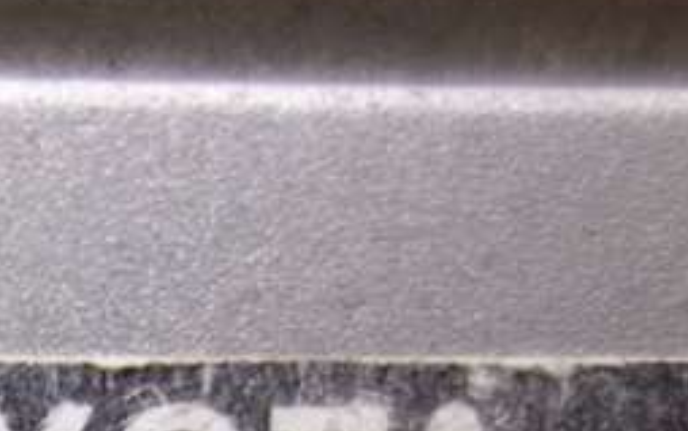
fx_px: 1726
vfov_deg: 13.2
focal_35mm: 92
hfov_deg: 21.4
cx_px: -62
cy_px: 703
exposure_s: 1/100
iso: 125
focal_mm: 10.4
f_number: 1.8
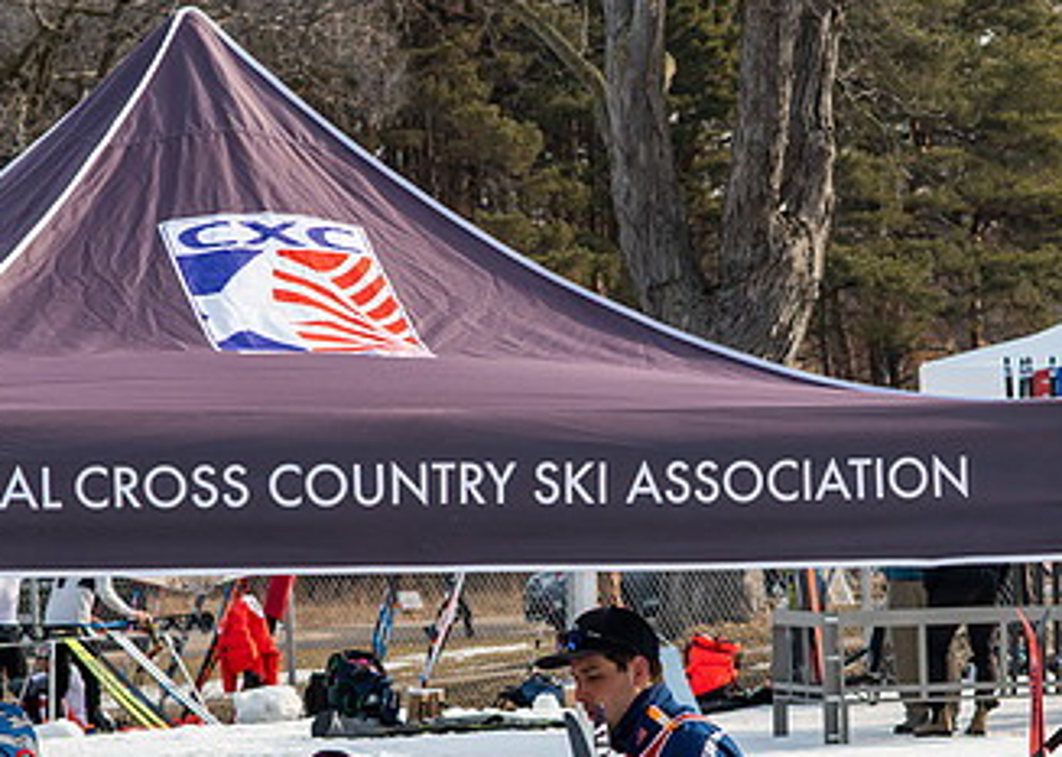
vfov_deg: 6.1
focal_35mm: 237
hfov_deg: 8.5
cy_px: 533
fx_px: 7142
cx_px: 542
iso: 400
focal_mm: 85
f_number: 7.1
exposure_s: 1/640
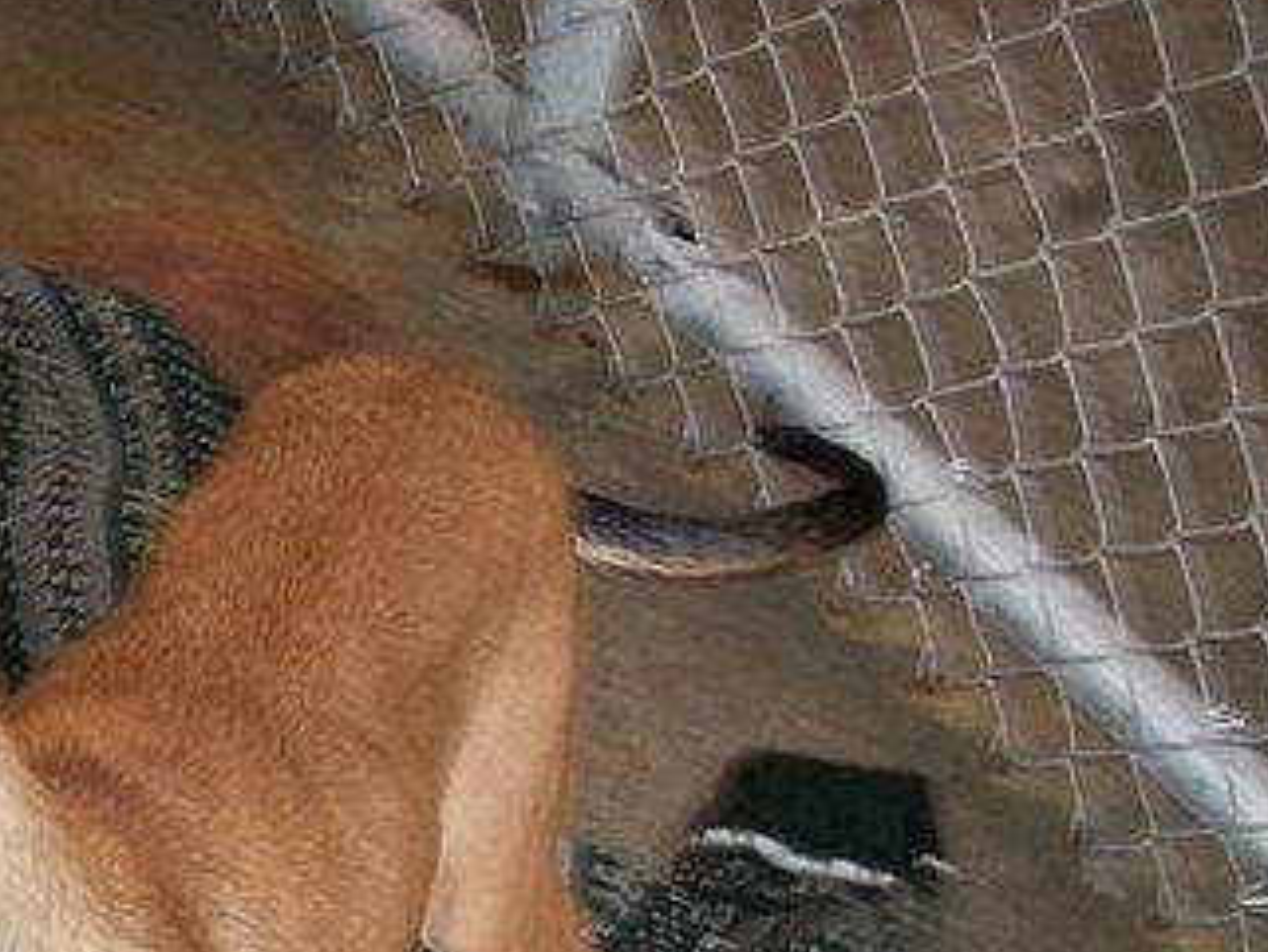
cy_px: 792
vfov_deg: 17.0
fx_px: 3151
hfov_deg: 22.4
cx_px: 213
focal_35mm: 86
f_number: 2.7
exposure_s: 1/64
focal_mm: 6
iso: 200
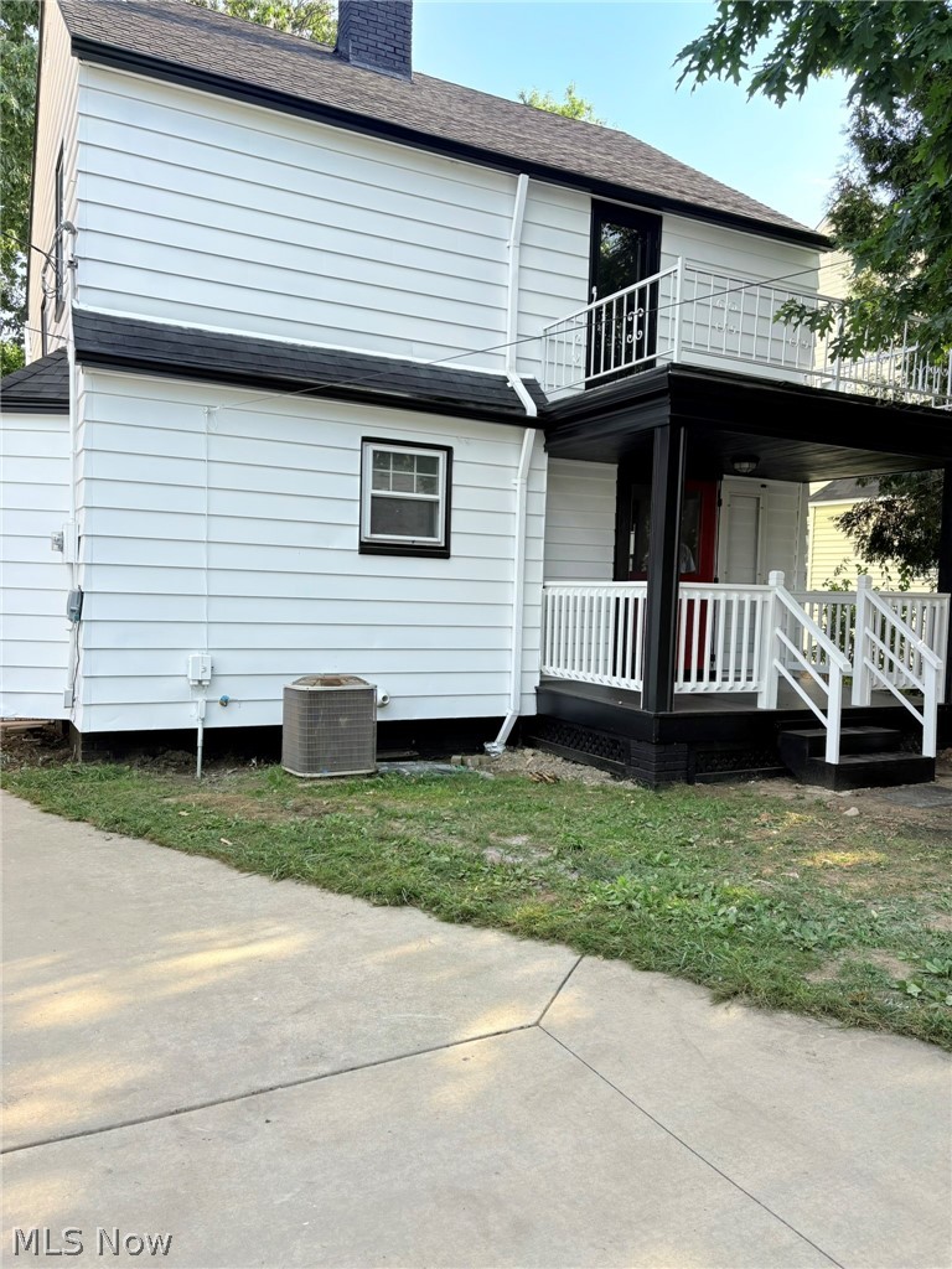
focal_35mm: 26
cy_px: 634
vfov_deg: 67.3
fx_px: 953
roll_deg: -0.7
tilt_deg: -2.0
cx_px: 476
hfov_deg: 53.1
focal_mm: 5.96
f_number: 1.6
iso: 50
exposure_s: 1/773
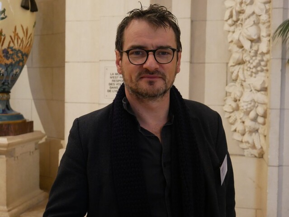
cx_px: 144
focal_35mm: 44
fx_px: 368
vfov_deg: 32.9
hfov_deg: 42.9
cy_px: 108
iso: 3200
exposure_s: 1/60
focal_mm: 22
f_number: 4.7
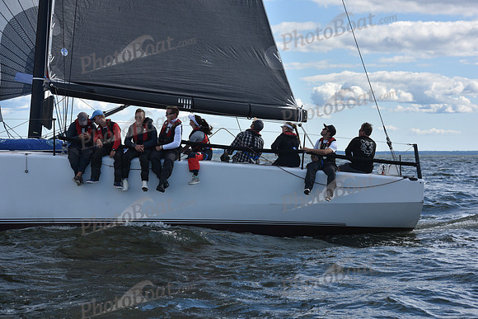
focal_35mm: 100
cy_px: 160
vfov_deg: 13.7
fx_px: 1328
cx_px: 239
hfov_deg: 20.4
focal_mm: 100
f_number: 10
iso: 250
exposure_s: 1/640
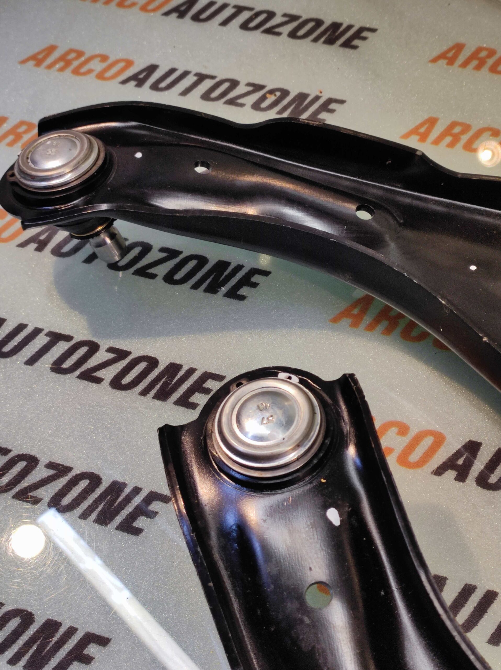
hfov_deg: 74.7
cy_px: 335
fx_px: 328
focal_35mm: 17
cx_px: 250
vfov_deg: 91.1
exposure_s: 1/33
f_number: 1.79
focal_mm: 4.74
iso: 77
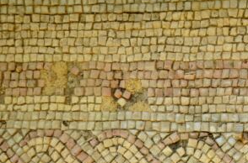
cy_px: 152
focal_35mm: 111
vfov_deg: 12.2
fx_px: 762
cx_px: 229
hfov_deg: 18.1
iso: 200
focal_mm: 34
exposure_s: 1/20
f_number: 4.2
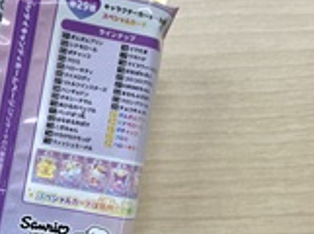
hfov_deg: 31.5
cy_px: 140
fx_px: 552
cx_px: 101
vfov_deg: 23.9
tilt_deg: -82.1
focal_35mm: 61
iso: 50
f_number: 1.8
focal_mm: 3.99
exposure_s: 1/100
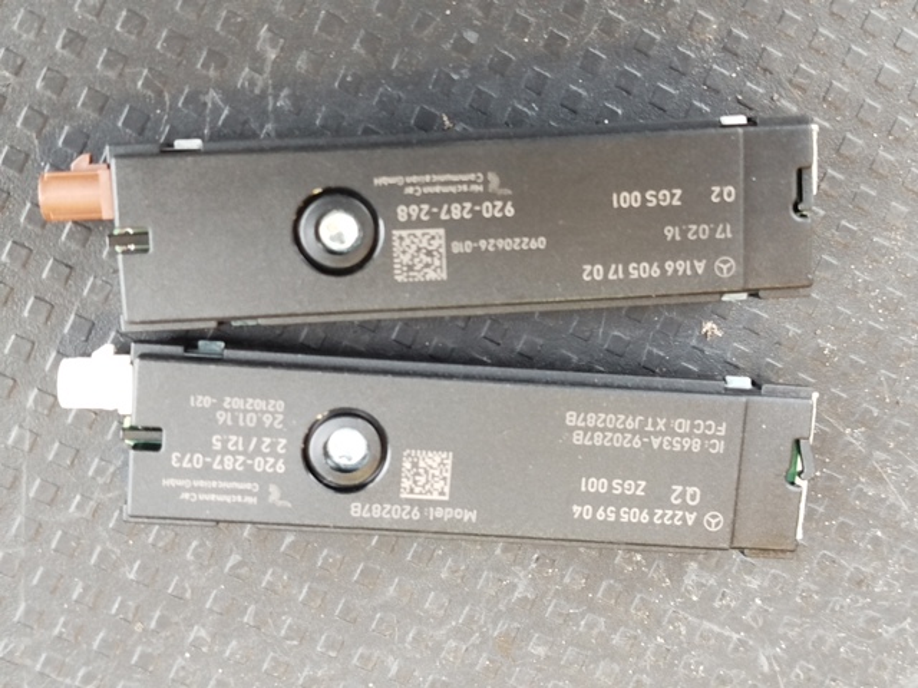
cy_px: 344
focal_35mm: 48
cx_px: 459
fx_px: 1273
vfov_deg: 30.3
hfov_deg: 39.7
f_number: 1.7
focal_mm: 5.31
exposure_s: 1/20
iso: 800
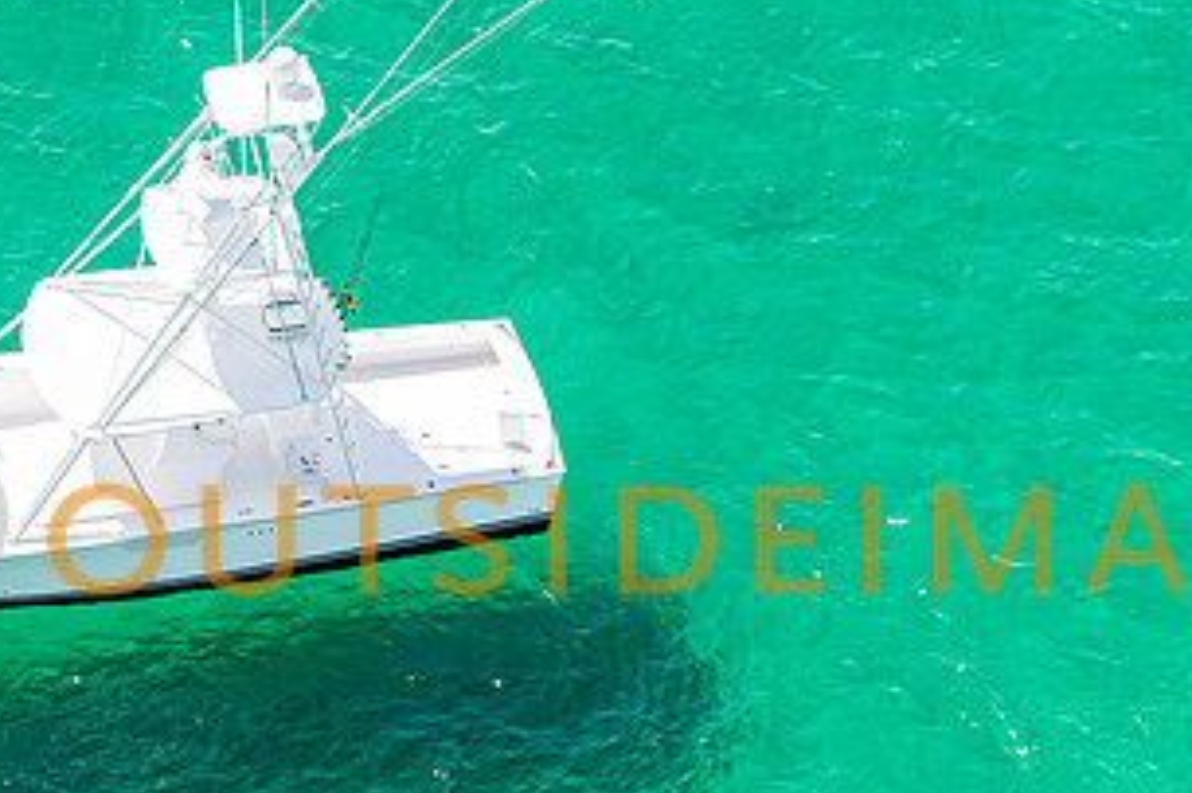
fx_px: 7545
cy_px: 514
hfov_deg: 9.0
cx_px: 887
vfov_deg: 6.0
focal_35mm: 228
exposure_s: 1/2000
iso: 250
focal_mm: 80
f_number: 4
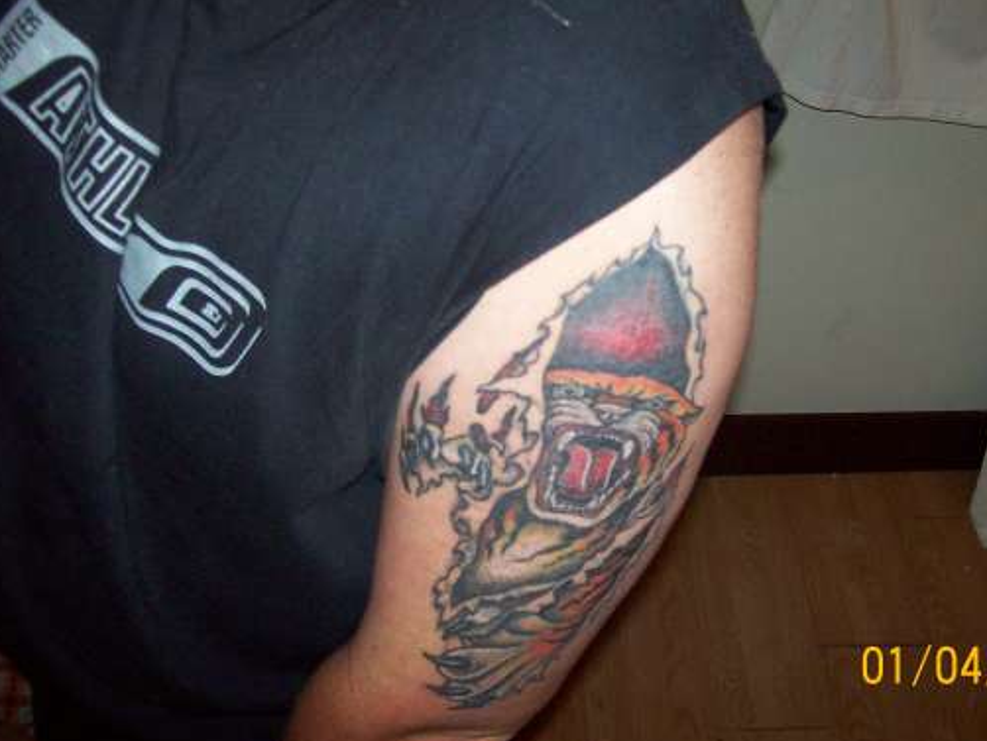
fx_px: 1227
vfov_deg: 33.6
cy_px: 332
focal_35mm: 43
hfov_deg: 43.7
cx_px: 576
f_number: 2.7
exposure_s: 1/64
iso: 140
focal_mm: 6
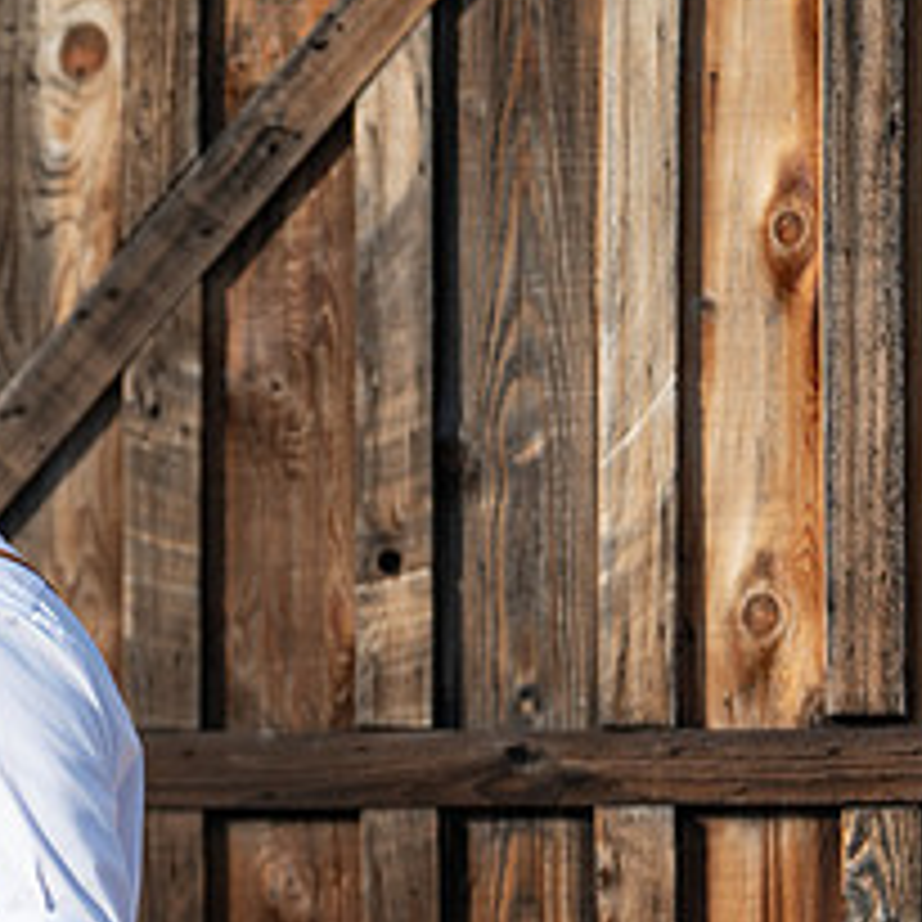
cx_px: -251
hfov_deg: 4.7
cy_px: 758
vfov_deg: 4.7
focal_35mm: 373
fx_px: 11240
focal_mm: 146
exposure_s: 1/800
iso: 100
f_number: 4
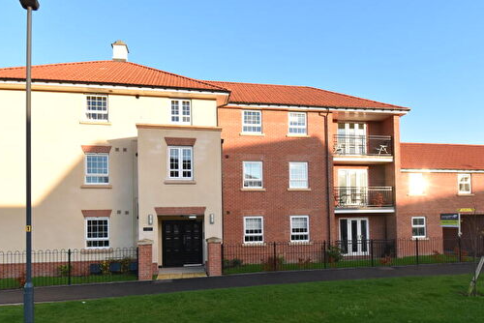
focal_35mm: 21
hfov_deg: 81.1
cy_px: 218
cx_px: 234
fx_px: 282
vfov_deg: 58.1
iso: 400
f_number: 7.1
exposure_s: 1/200
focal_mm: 10
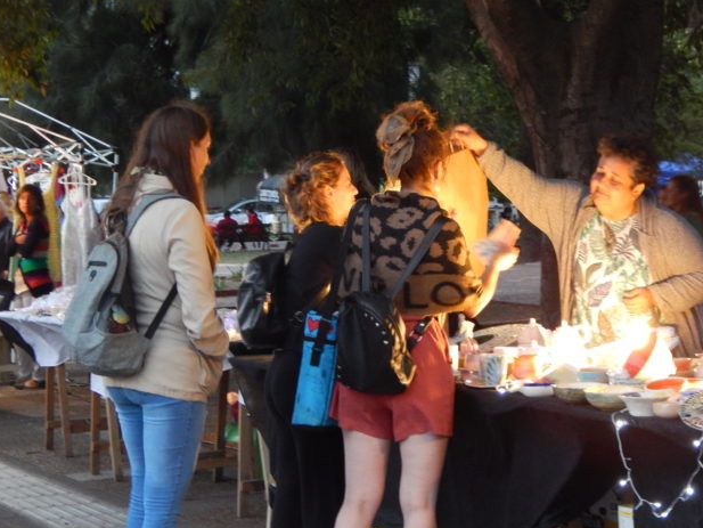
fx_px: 2173
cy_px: 210
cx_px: 430
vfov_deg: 13.8
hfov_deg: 18.4
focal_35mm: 107
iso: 500
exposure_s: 1/15
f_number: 4.3
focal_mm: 15.3
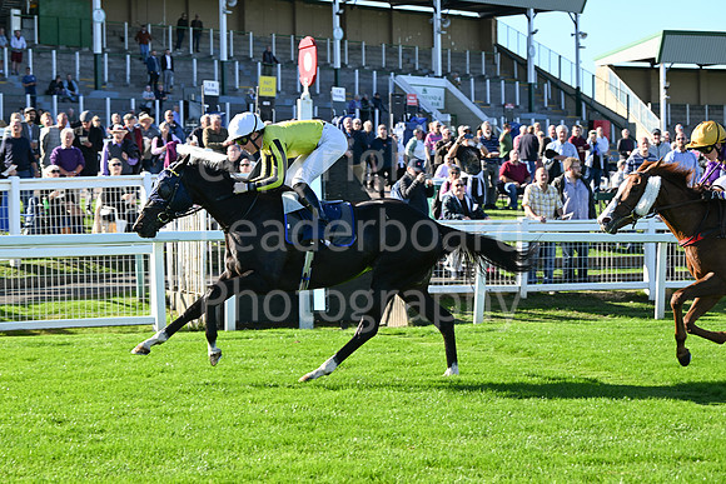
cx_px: 363
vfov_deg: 15.9
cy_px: 242
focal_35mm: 86
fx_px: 1735
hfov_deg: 23.6
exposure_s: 1/1000
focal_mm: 86
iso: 400
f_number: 5.6
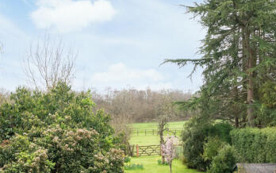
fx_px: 504
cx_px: 209
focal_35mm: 67
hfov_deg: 30.1
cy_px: 93
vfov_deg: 19.5
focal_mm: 35
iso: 800
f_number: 7.1
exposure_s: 1/250
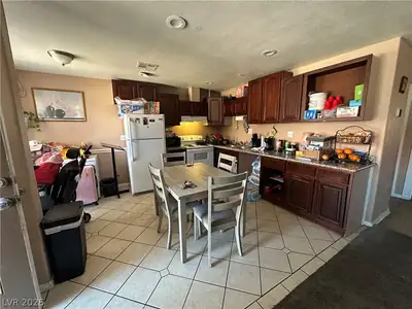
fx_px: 167
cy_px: 154
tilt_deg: -8.5
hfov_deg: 102.1
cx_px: 206
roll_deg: +1.4
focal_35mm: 14
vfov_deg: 85.7
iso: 500
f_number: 2.2
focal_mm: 2.22
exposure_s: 1/60
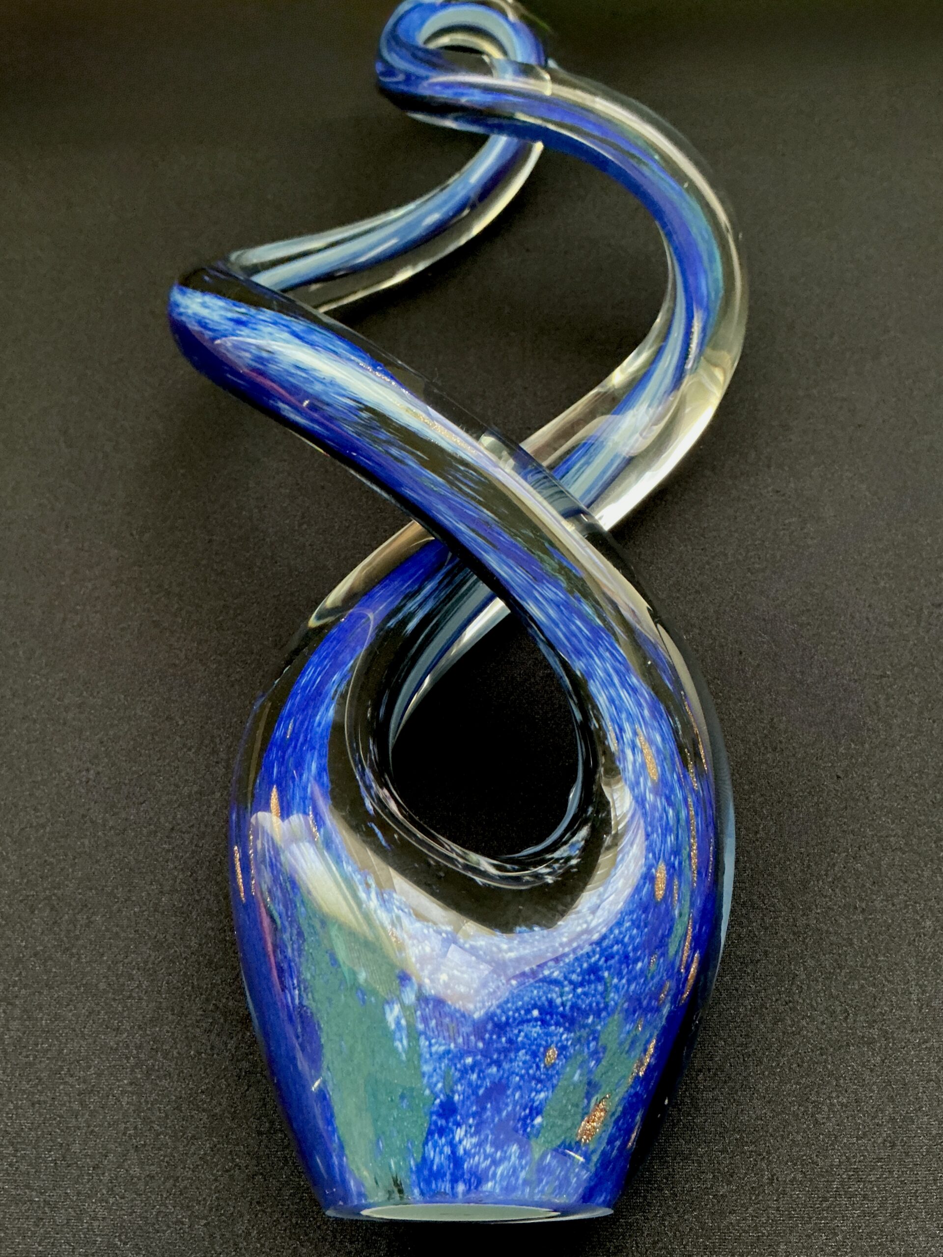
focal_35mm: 28
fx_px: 1017
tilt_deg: -57.7
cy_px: 628
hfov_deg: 49.7
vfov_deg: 63.4
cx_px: 472
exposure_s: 1/30
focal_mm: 3
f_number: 1.8
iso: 400
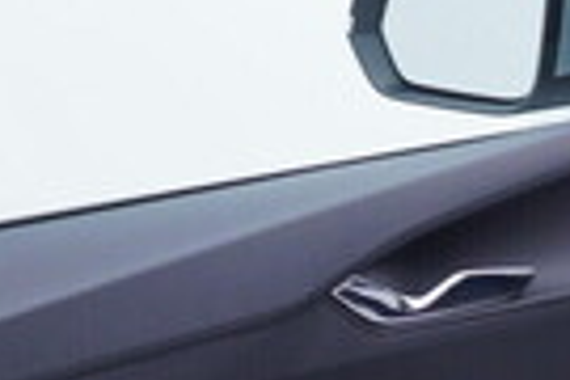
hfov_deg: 12.6
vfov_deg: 9.3
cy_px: 412
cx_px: 1060
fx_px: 2327
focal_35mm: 147
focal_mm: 24
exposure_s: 1/50
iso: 125
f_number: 3.2
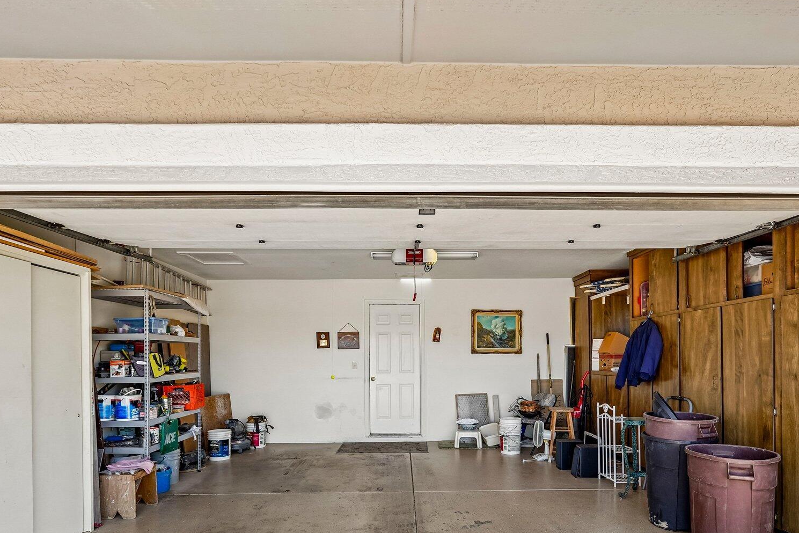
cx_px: 417
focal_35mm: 23
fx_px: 504
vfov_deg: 54.7
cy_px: 353
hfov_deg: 76.8
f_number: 8
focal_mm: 16.5
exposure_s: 1/125
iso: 400
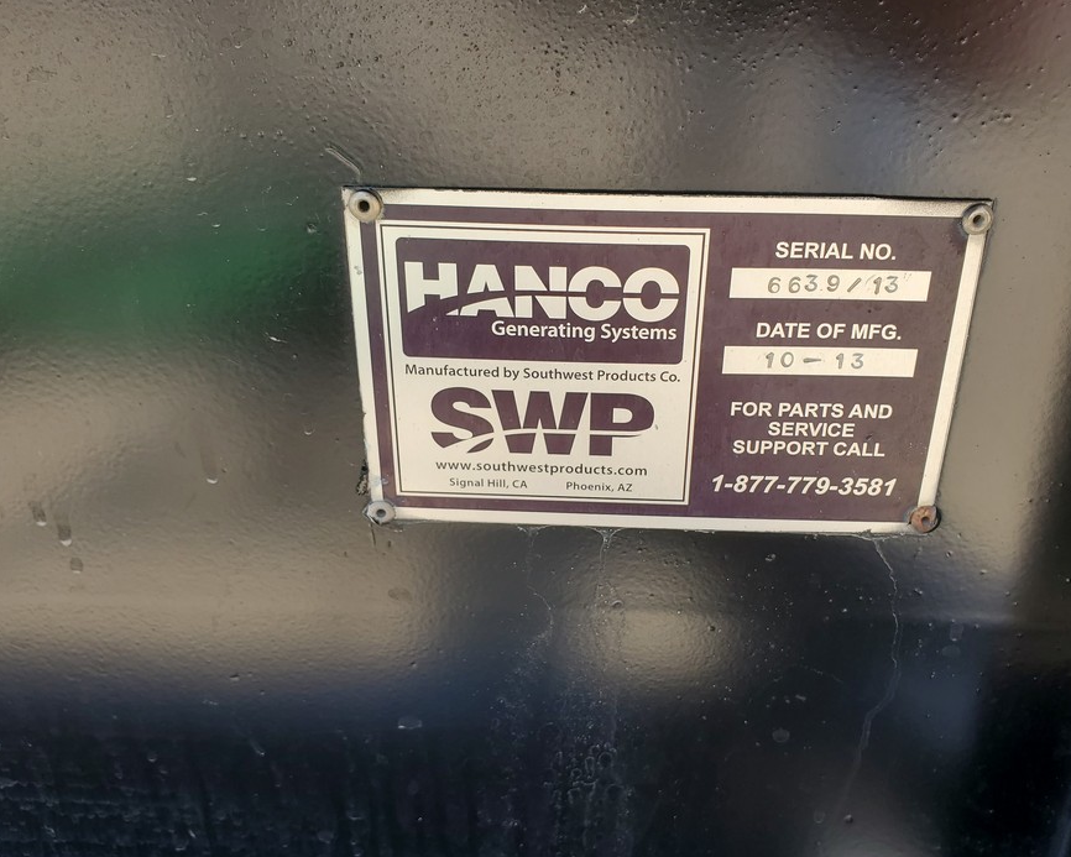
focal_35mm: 30
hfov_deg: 58.7
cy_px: 423
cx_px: 586
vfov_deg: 48.5
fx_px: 951
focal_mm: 4.3
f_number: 2.4
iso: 50
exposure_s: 1/224
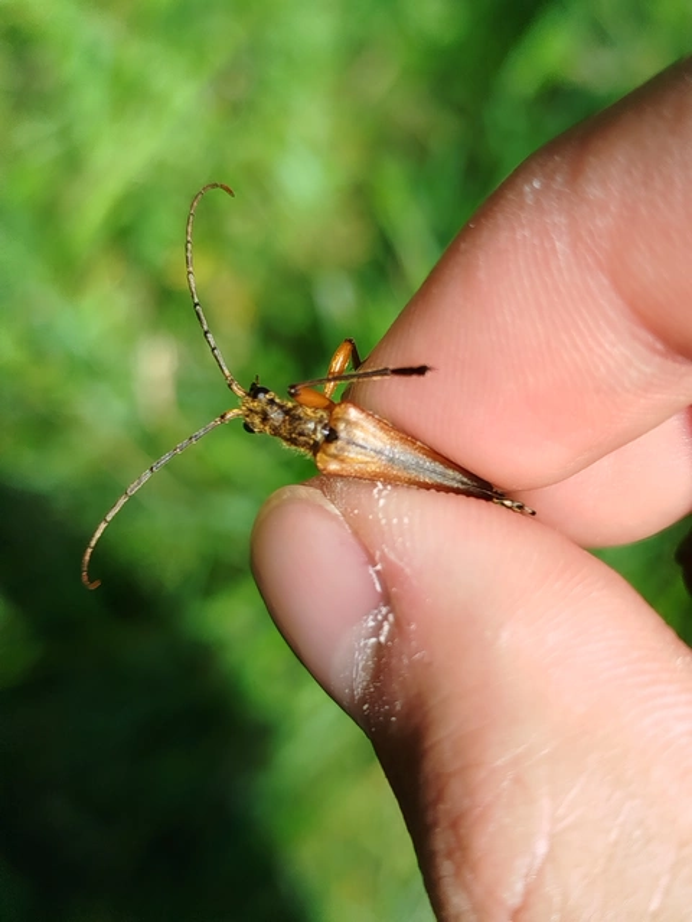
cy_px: 461
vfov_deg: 36.2
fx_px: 1413
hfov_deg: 27.5
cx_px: 346
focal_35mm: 53
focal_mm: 5.31
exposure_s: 1/597
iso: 50
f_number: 1.7
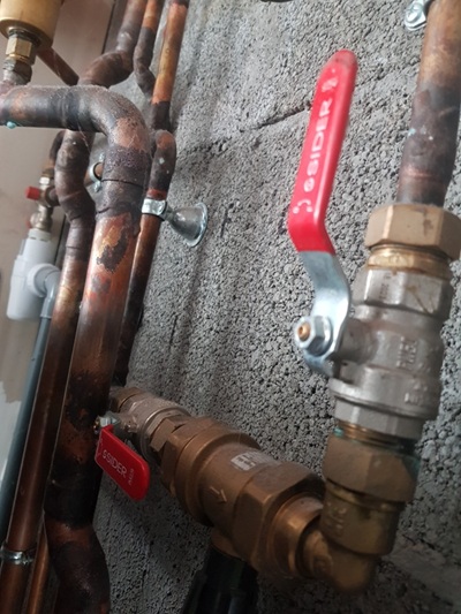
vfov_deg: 67.3
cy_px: 307
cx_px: 230
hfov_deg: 53.1
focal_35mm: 26
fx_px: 461
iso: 200
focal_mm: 4.2
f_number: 1.7
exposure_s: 1/10
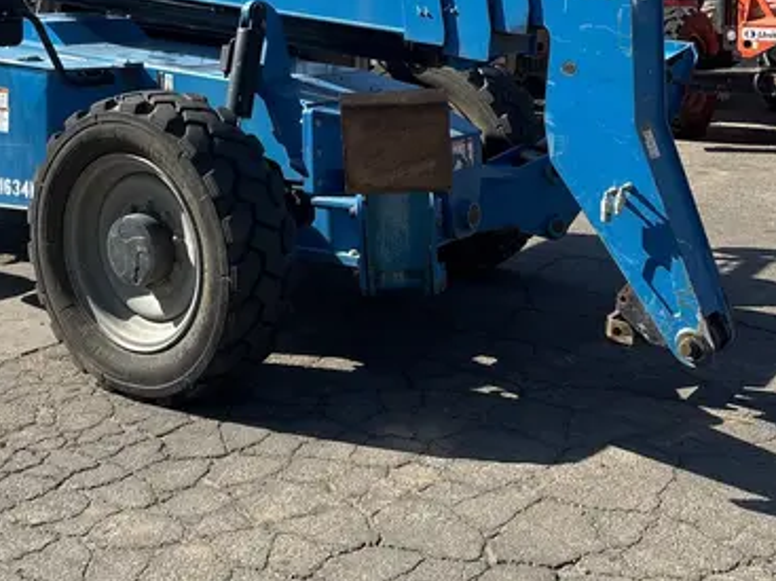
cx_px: 239
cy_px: 14
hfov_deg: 36.3
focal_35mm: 52
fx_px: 1165
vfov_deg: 26.7
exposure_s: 1/3205
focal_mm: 5.96
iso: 50
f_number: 1.6
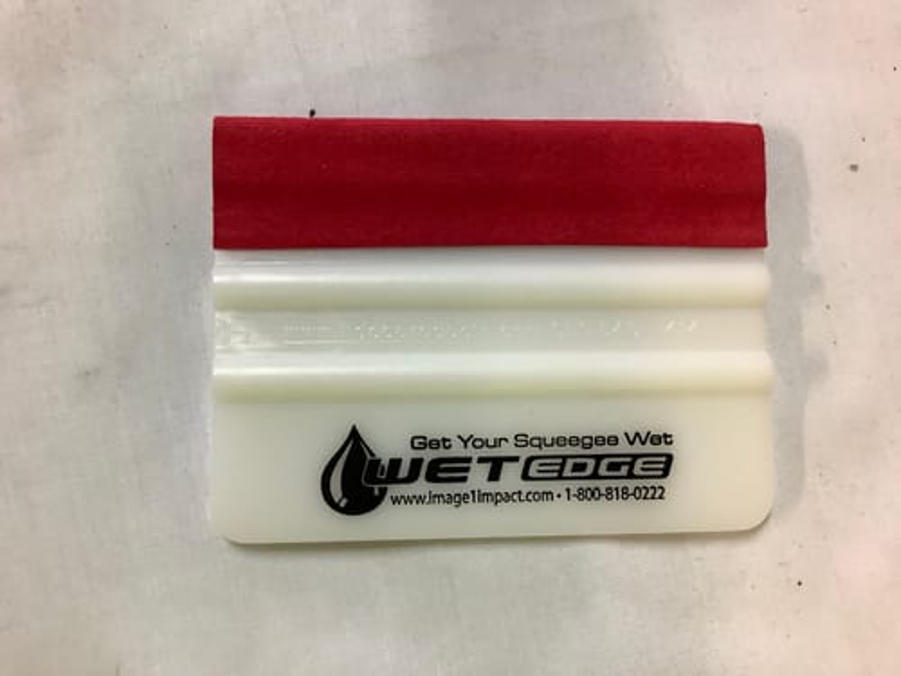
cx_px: 450
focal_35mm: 31
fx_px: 807
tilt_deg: -85.3
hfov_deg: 58.4
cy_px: 338
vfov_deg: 45.4
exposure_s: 1/50
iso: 250
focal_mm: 3.3
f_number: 2.4
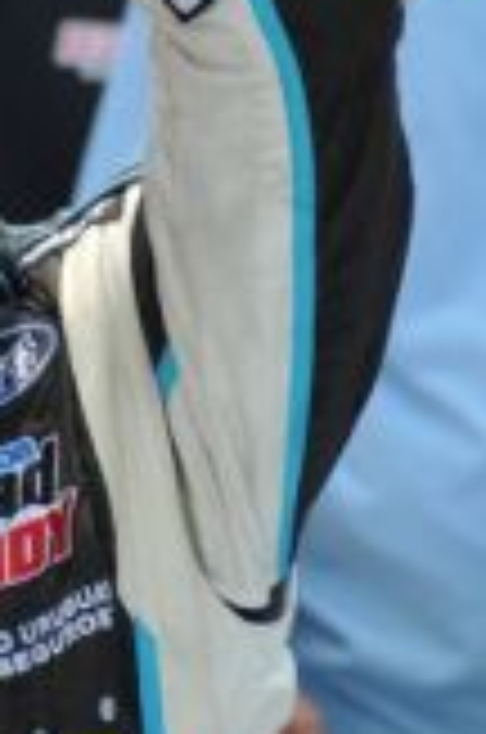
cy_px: -23
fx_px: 18749
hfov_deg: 1.5
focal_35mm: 922
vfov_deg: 2.2
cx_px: -196
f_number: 5.6
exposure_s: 1/1250
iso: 400
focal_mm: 200
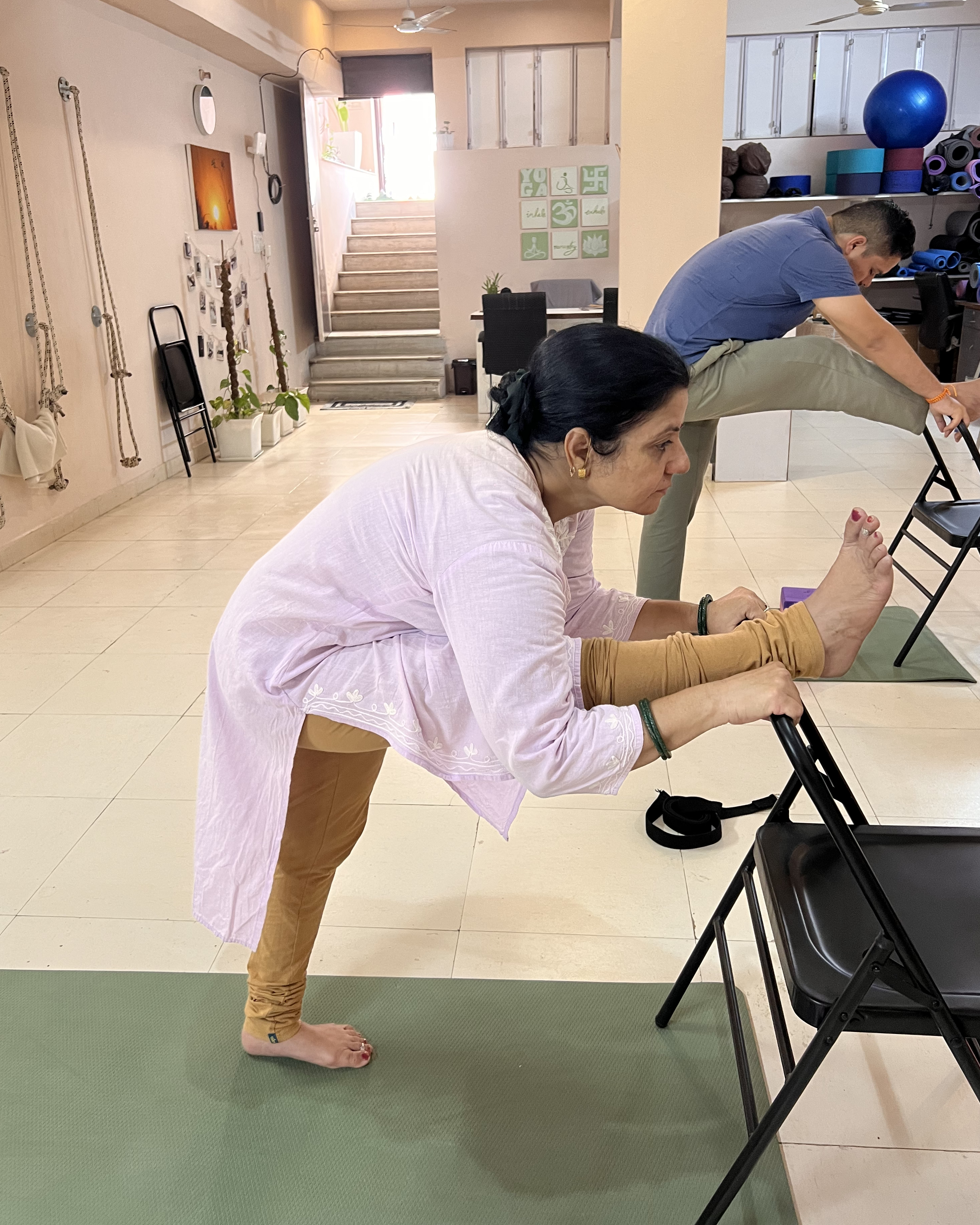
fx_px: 1015
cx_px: 490
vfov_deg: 62.1
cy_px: 552
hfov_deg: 51.5
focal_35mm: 28
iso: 160
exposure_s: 1/50
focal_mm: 5.7
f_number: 1.5
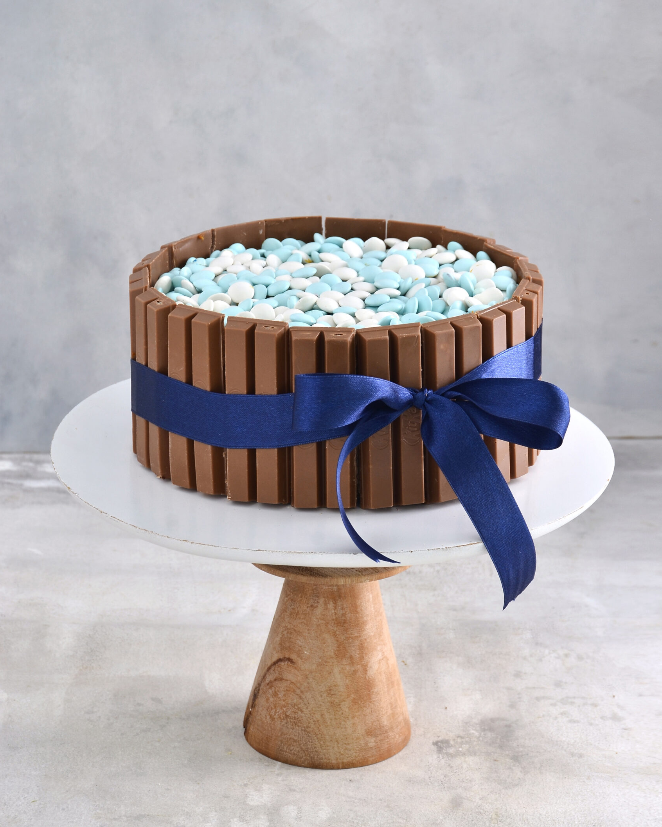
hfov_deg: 12.1
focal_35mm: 128
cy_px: 413
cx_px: 330
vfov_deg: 15.1
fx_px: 3124
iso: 125
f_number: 11
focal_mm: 75
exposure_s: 1/60
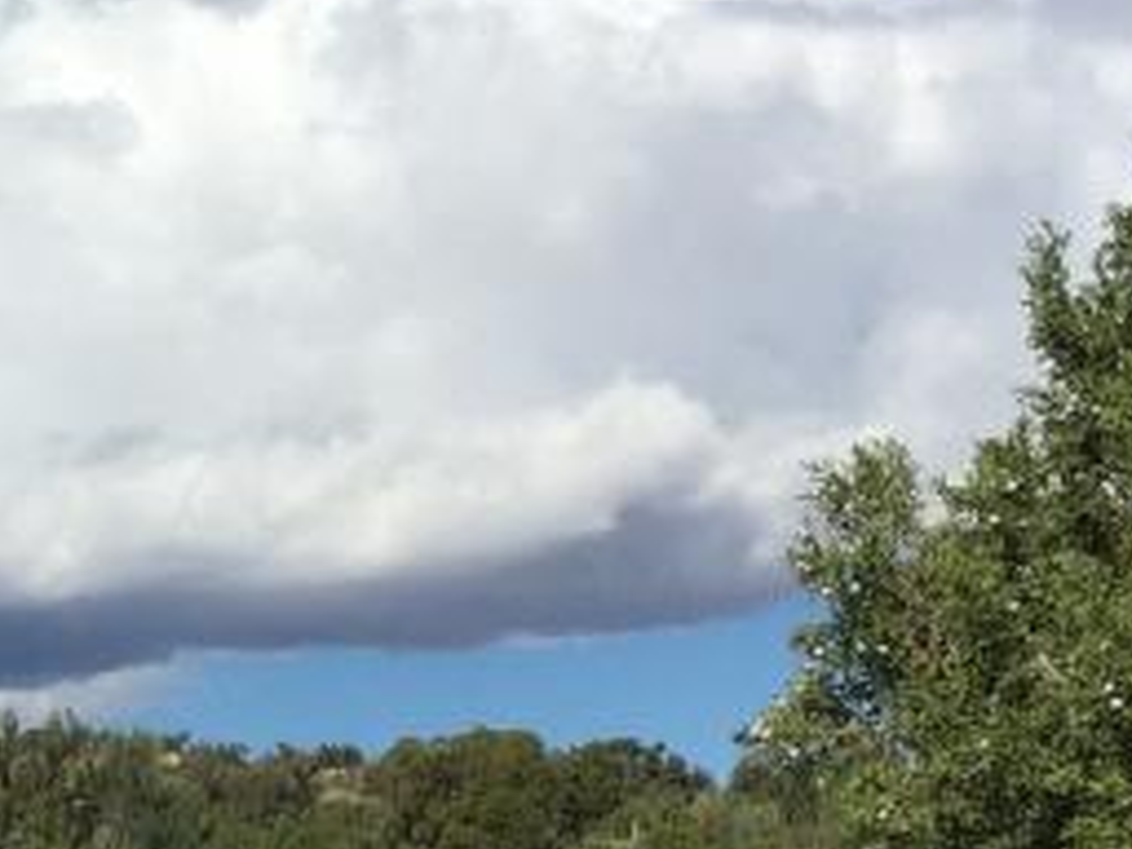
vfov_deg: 12.6
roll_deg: +0.2
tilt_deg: +2.4
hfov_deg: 16.2
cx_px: -292
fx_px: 3793
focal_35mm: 116
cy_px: 849
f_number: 2.2
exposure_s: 1/4405
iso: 32
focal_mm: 4.15
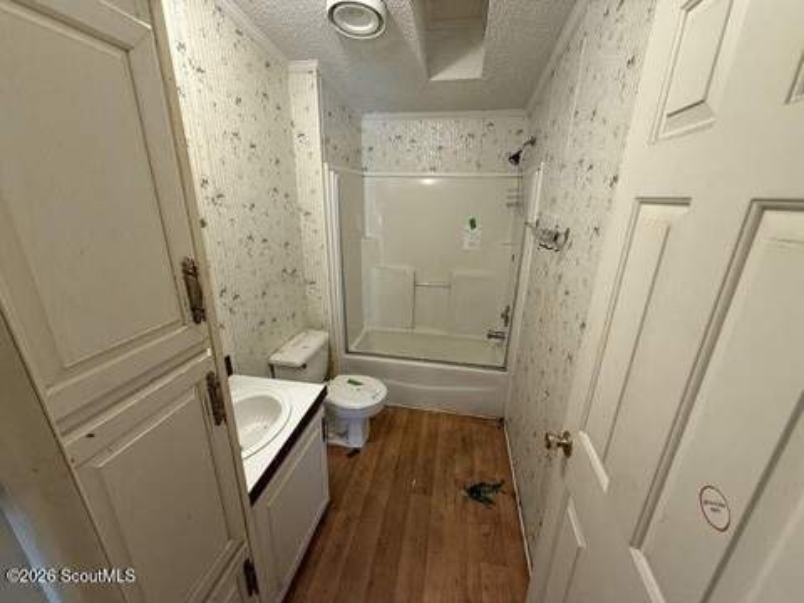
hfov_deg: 102.1
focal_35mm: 14
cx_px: 402
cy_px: 302
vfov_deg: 85.7
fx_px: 325
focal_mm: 2.22
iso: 320
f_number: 2.2
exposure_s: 1/60
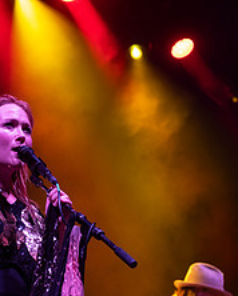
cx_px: 64
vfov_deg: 14.4
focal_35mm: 133
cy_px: 208
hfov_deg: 11.6
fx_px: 1169
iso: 2500
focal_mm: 70
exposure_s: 1/400
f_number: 3.5
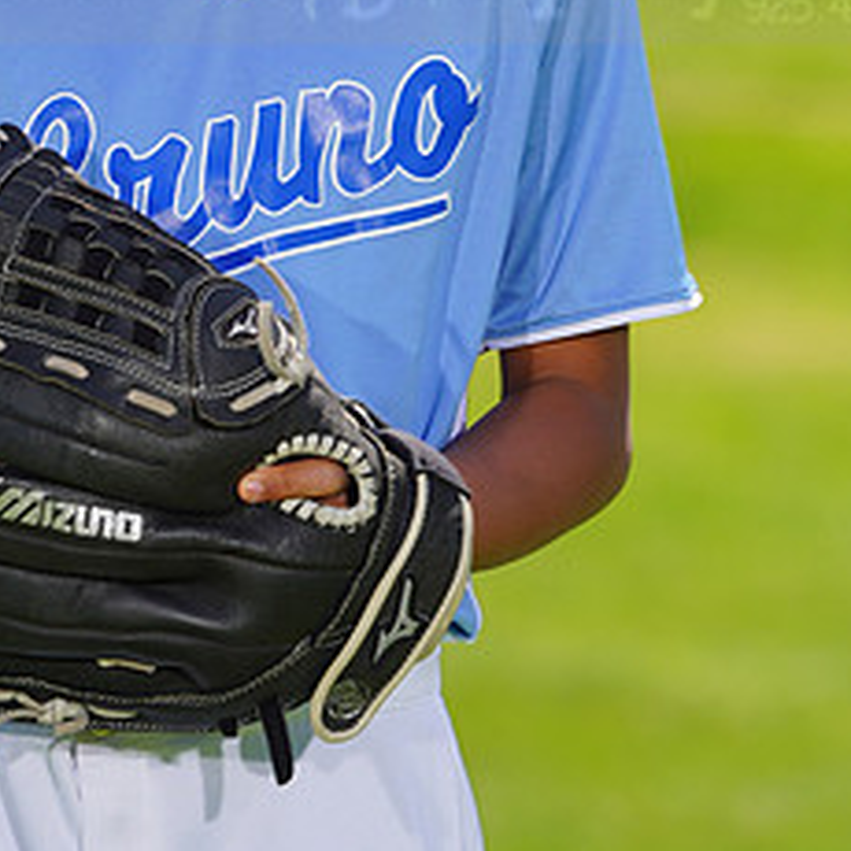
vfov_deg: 3.0
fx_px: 16354
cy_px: -74
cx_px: 261
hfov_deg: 3.0
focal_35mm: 588
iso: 100
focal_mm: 274
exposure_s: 1/250
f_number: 8
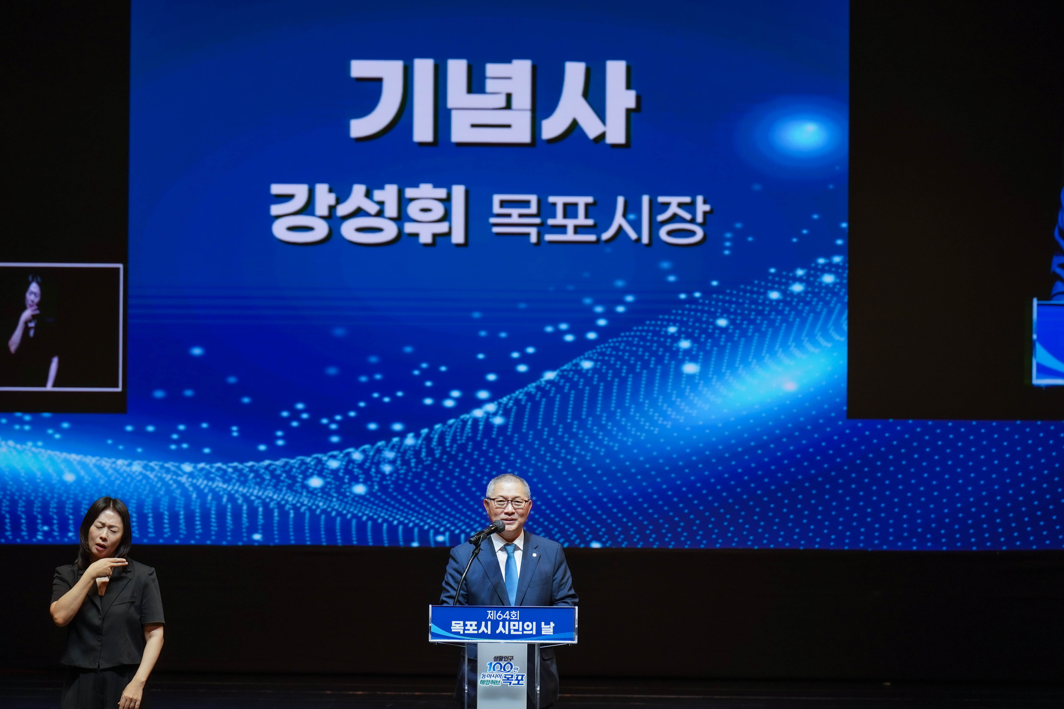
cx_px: 532
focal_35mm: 123
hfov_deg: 16.7
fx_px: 3635
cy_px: 354
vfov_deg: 11.1
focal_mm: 123
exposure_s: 1/160
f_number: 4
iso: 500
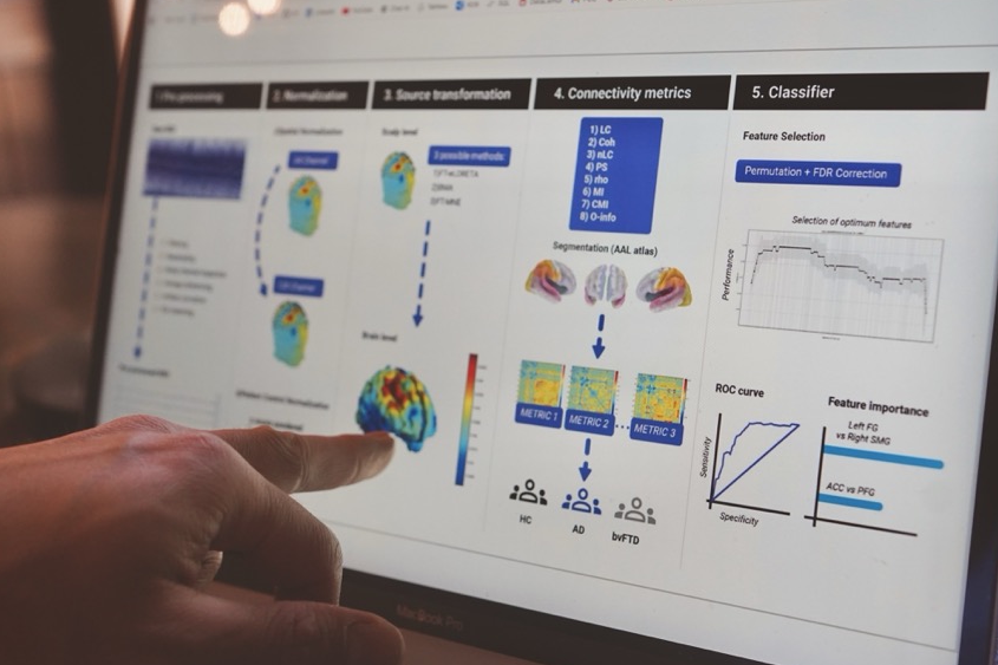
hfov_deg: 37.5
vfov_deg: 25.5
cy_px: 308
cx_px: 498
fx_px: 1469
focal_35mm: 53
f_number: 4
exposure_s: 1/125
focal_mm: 35
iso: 3200
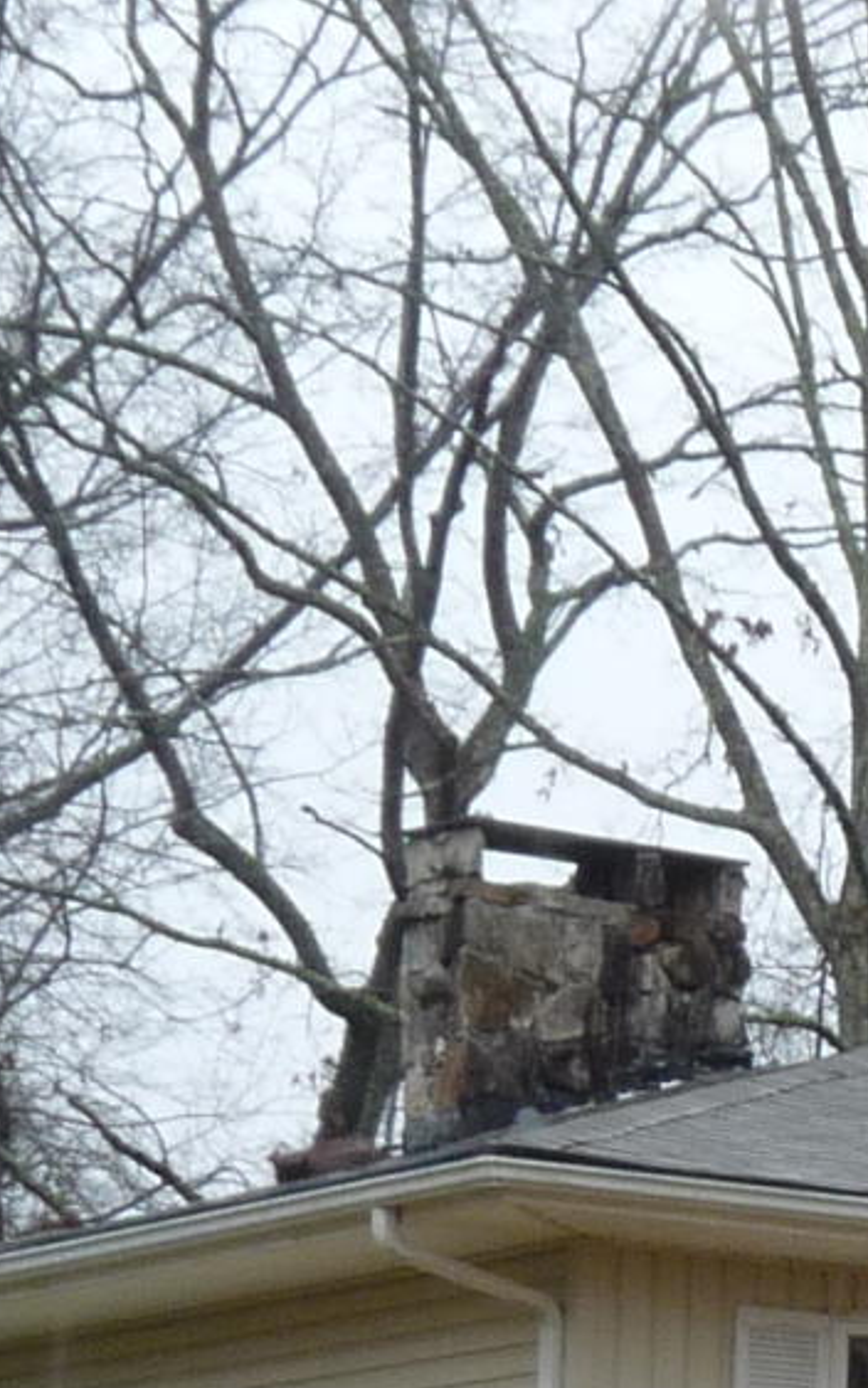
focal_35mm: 209
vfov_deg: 9.8
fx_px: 7908
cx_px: 2121
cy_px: 1824
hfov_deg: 6.0
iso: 100
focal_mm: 6.6
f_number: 4
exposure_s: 1/125
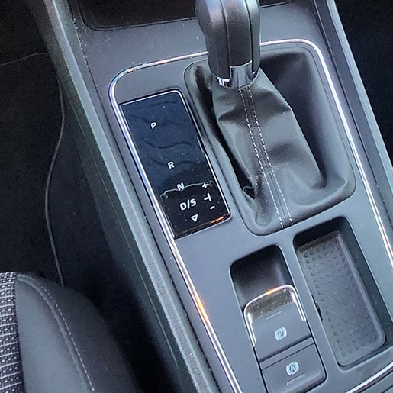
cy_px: -54
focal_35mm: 45
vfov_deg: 32.4
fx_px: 578
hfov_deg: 35.6
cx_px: 345
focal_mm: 1.74
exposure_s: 1/50
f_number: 2.2
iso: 250
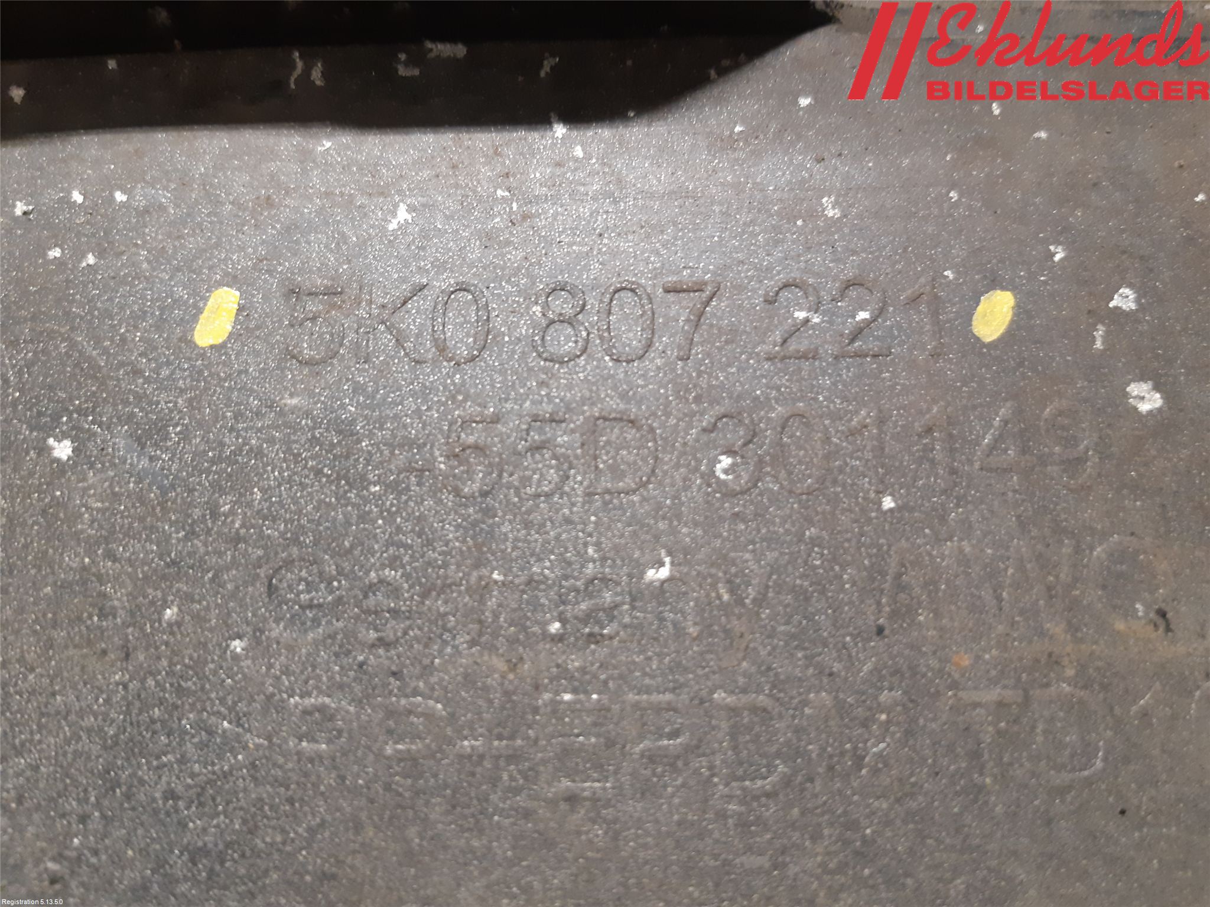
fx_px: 909
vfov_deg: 53.1
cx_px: 605
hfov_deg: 67.3
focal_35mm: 26
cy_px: 454
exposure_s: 1/33
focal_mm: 3.93
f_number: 1.7
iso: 200
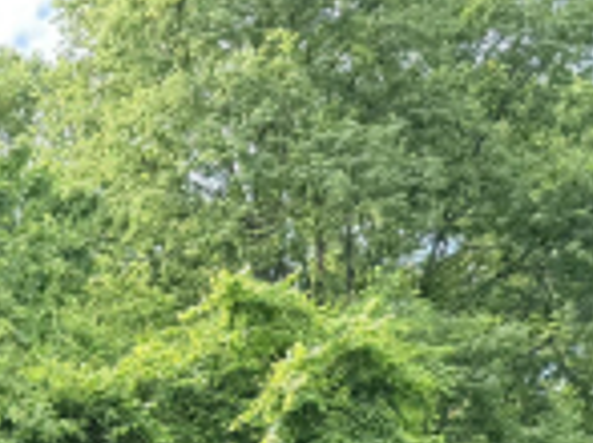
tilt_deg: +2.3
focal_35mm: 109
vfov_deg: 12.2
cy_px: 854
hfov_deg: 17.2
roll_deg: -0.8
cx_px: -135
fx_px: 1866
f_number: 1.78
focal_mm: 6.76
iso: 64
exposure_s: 1/246
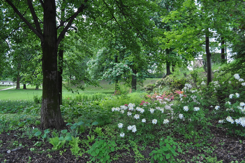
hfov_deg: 67.4
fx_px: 184
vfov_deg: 47.8
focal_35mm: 27
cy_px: 82
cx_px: 122
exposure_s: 1/125
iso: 360
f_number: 5.6
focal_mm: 18
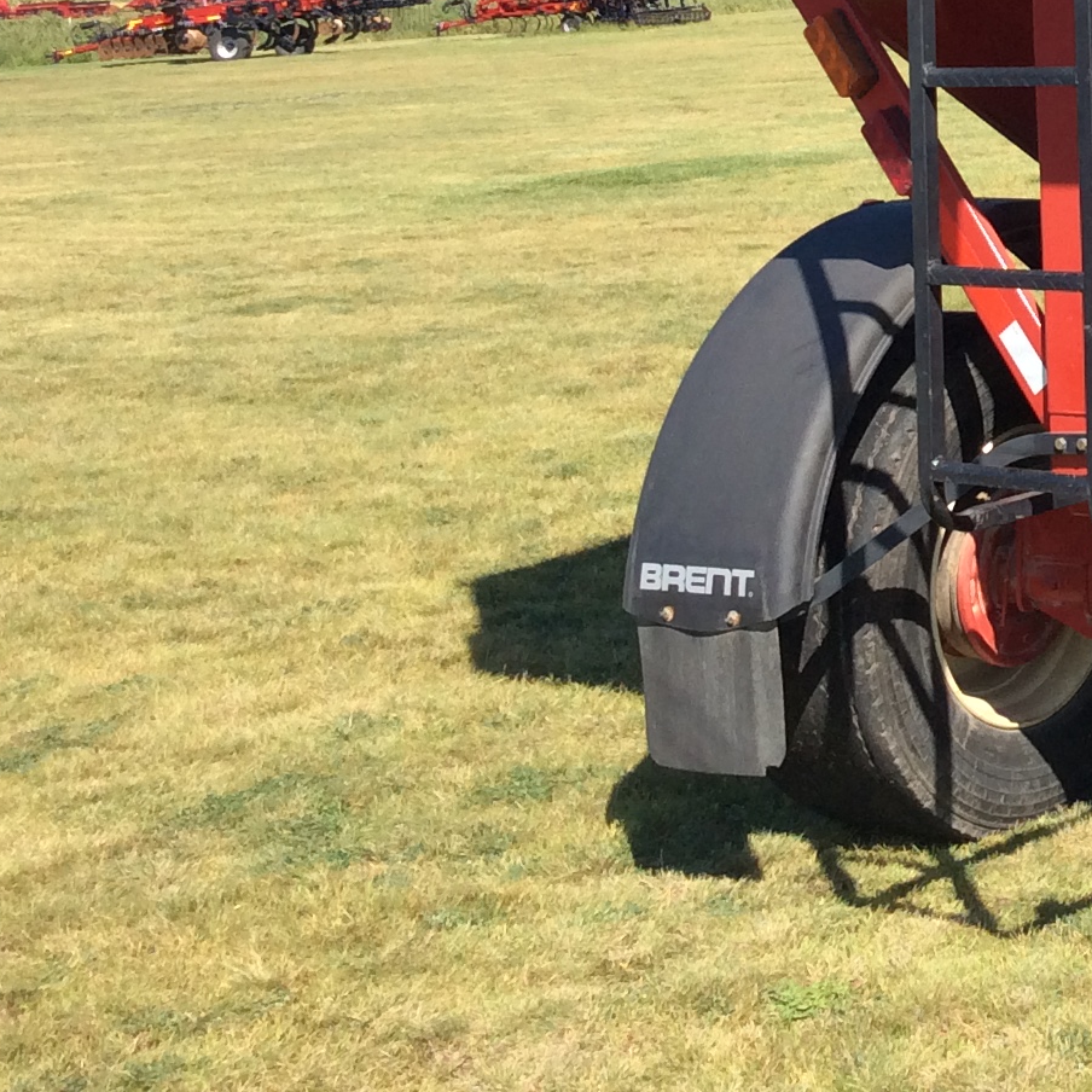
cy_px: -75
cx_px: 1335
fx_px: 2891
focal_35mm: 81
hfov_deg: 20.0
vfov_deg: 20.5
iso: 32
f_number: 2.4
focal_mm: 3.3
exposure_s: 1/853
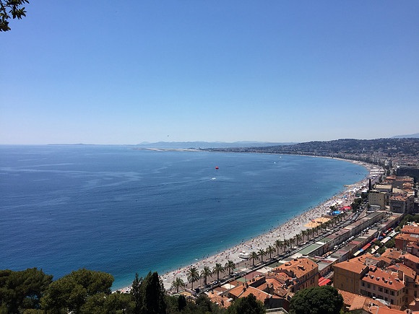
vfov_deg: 48.2
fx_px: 351
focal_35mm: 29
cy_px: 157
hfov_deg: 61.7
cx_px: 210
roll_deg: -1.7
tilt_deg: -2.6
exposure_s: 1/3300
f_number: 2.2
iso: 32
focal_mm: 4.15
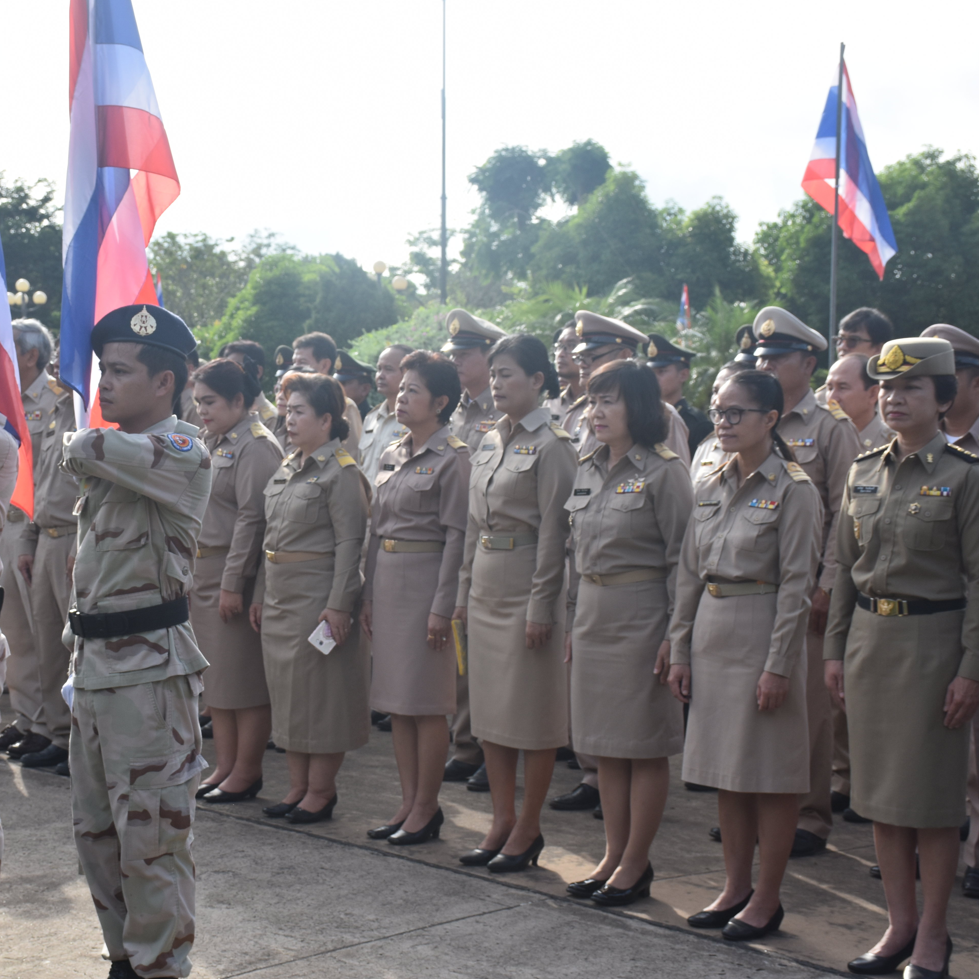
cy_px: 482
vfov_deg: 24.8
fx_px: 2229
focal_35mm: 70
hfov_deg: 24.6
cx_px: 318
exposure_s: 1/250
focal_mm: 35
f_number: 8
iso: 200
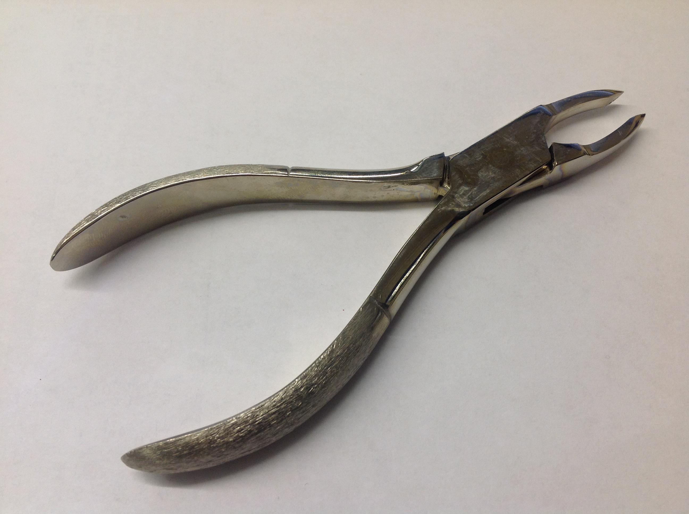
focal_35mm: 35
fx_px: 696
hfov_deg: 52.7
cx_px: 344
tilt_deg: -63.4
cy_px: 257
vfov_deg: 40.6
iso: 50
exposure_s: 1/25
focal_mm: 4.28
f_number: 2.4
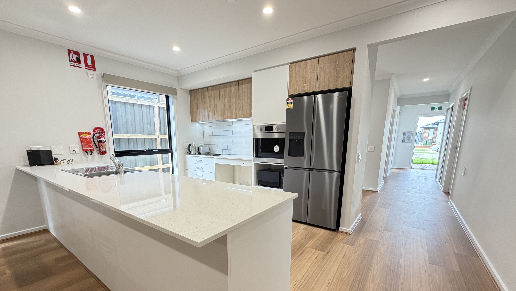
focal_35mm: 16
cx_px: 245
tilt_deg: -11.9
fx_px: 219
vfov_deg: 66.0
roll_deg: +0.2
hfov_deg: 99.3
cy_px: 183
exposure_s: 1/50
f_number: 2.2
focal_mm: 2.22
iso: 200
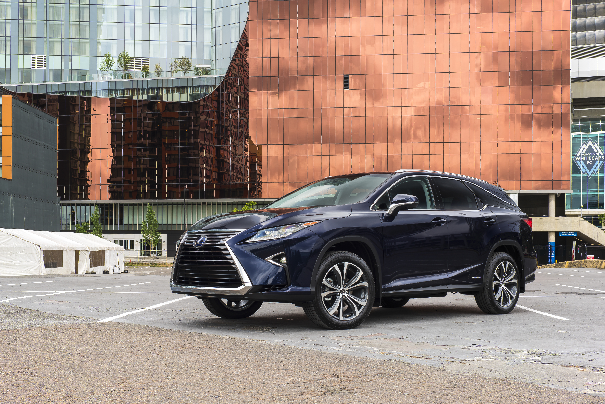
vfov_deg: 37.9
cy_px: 202
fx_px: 588
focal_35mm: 35
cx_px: 302
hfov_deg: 54.4
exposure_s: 1/13
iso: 50
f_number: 10
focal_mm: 35
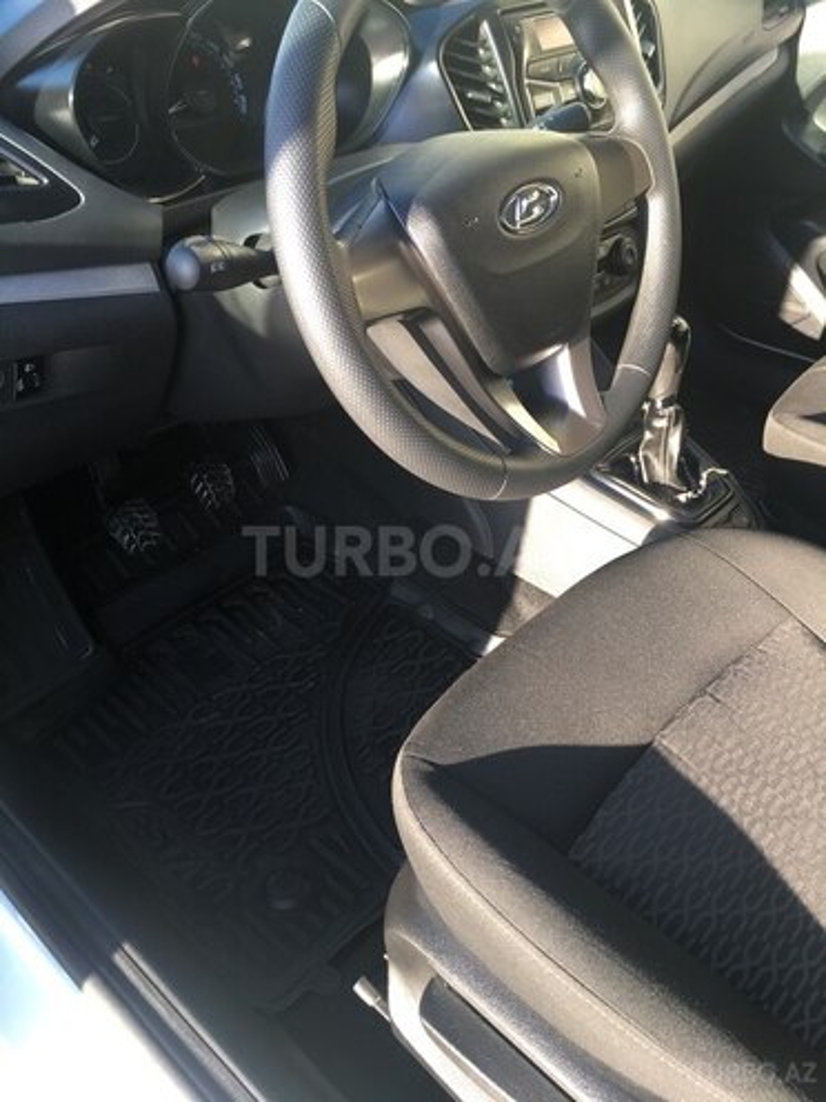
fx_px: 923
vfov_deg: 61.7
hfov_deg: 48.2
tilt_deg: -38.7
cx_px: 413
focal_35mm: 29
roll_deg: +0.3
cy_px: 551
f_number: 2.2
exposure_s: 1/100
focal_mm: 4.15
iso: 32
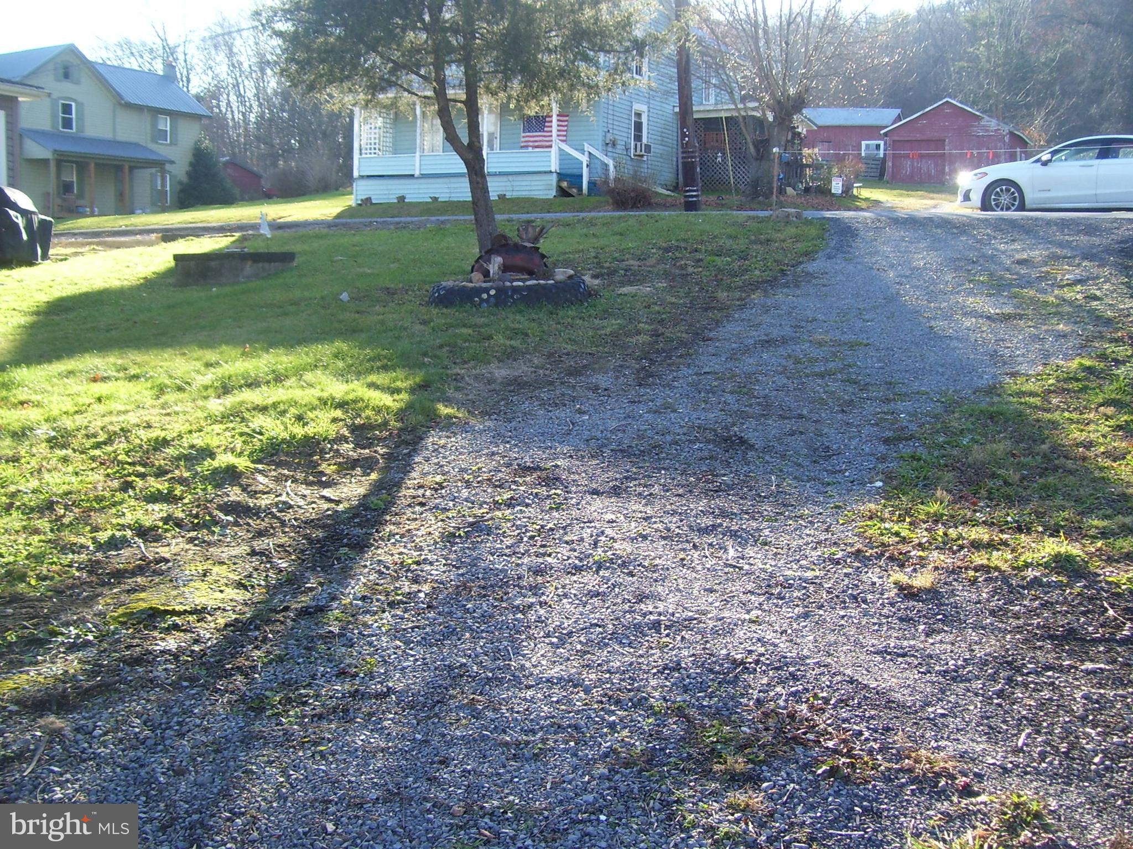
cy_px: 424
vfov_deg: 39.7
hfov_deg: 51.4
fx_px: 1178
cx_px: 566
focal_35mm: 36
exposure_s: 1/180
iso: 80
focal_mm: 6
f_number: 2.7
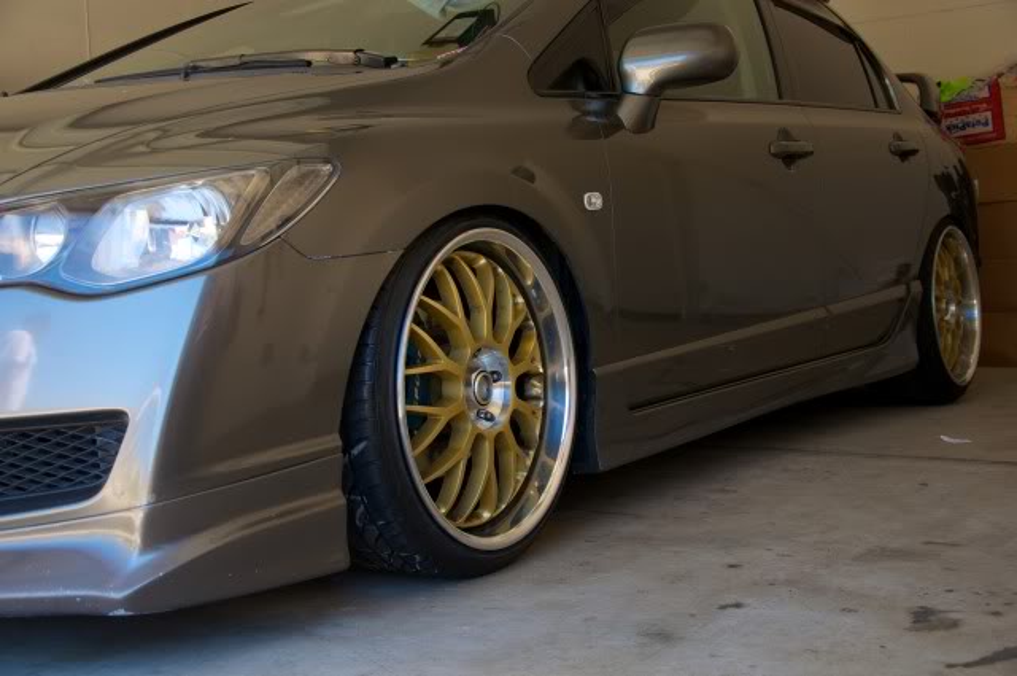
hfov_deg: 41.2
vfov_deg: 28.0
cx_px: 508
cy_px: 338
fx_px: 1354
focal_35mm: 48
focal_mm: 32
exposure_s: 1/125
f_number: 4.2
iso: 200
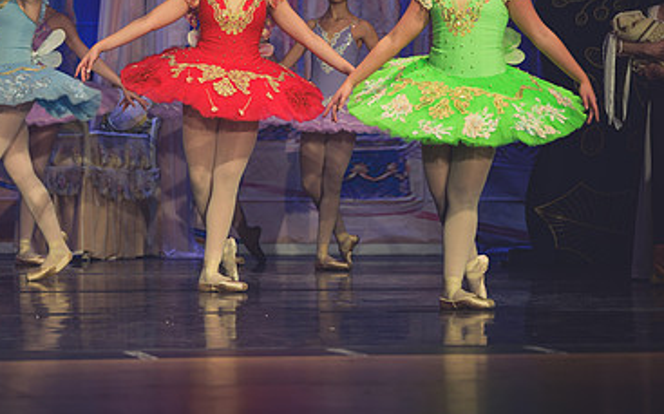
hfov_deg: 13.7
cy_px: 93
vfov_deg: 8.5
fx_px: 2767
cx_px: 280
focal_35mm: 153
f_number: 2.8
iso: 900
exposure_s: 1/320
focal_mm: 95
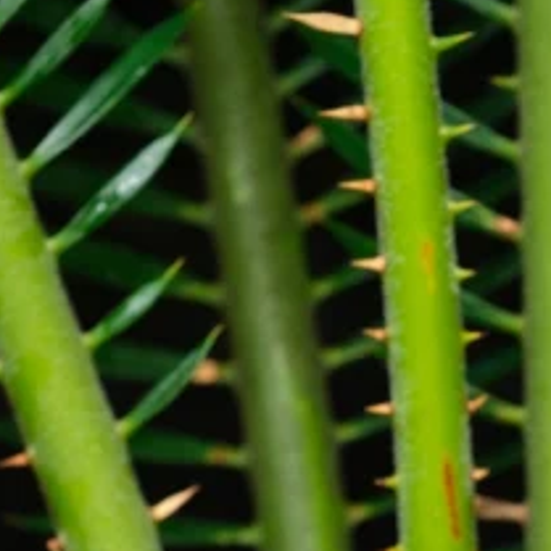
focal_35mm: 586
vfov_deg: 3.0
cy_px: 907
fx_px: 10553
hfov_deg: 3.0
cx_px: 554
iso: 160
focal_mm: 80
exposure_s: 1/120
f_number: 5.6
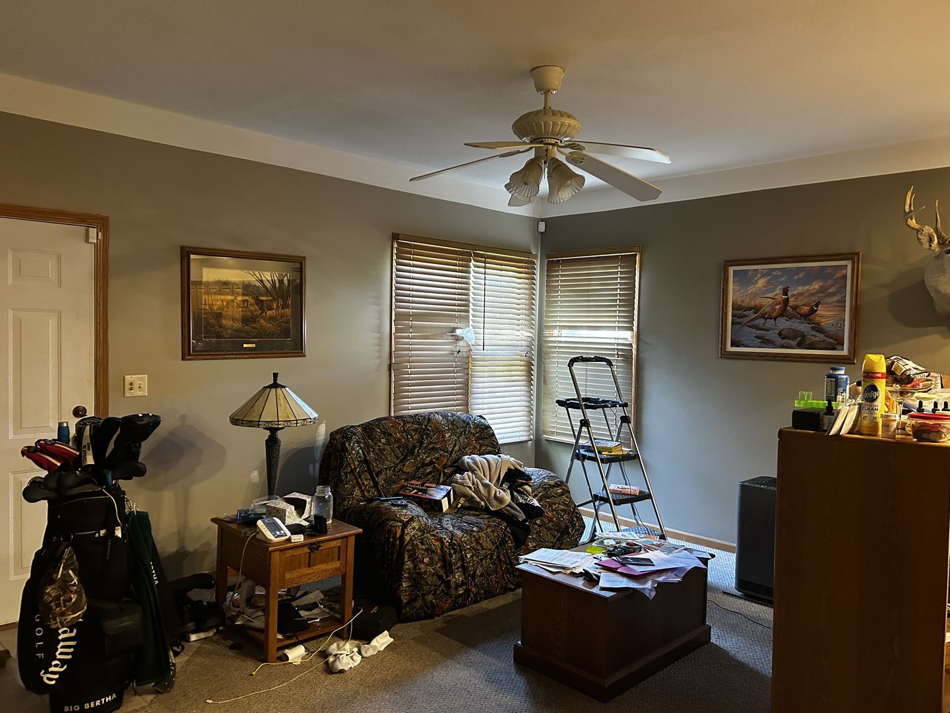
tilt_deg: -1.1
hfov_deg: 67.3
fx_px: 714
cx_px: 475
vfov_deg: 53.1
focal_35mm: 26
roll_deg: -1.0
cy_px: 356
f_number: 1.5
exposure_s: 1/40
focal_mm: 5.7
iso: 500
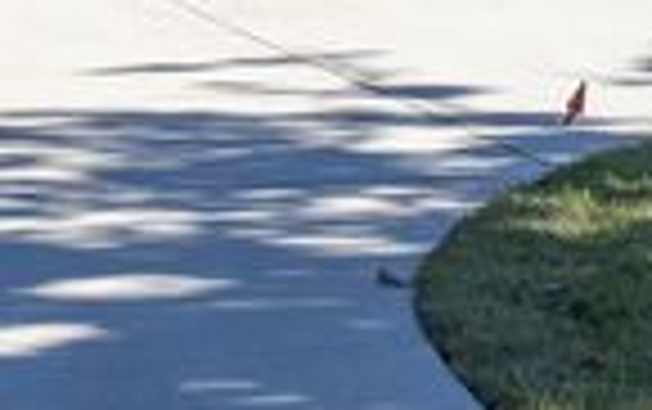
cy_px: -345
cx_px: 468
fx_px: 3362
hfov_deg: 11.1
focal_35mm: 189
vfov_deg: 6.8
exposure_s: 1/400
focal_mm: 28
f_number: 10
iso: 200
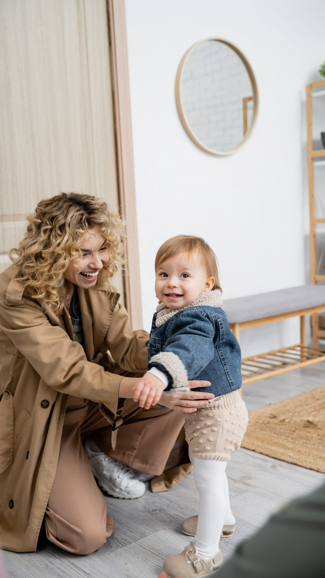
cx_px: 142
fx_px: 659
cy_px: 289
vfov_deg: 47.4
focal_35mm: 43
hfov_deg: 27.7
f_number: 3.5
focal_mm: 41
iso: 200
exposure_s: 1/200
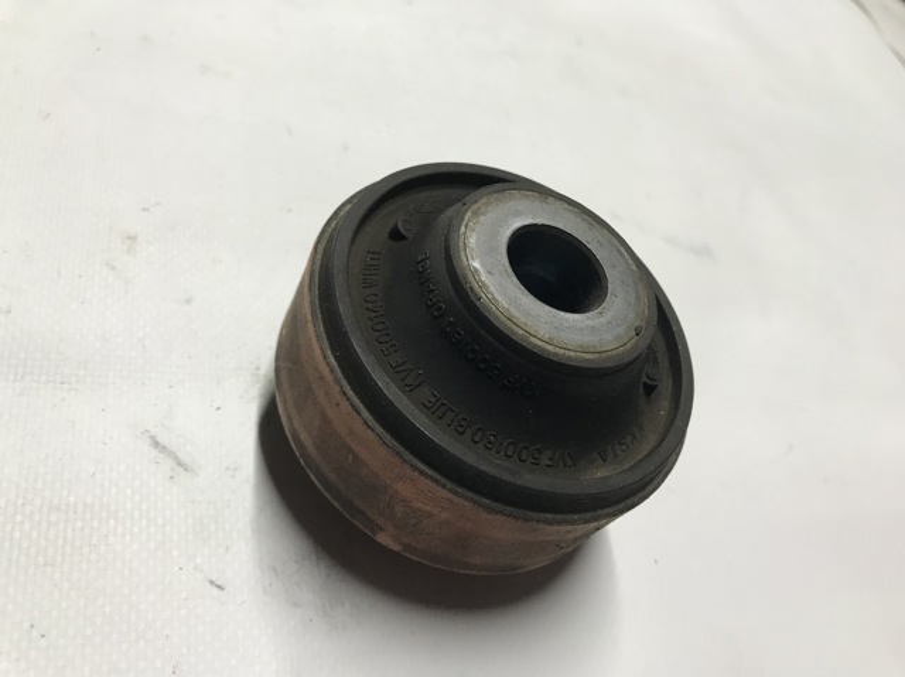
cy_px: 338
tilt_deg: -45.2
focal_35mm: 28
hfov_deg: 63.5
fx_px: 731
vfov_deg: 49.7
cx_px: 452
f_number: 1.8
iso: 25
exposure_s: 1/33
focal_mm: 3.99
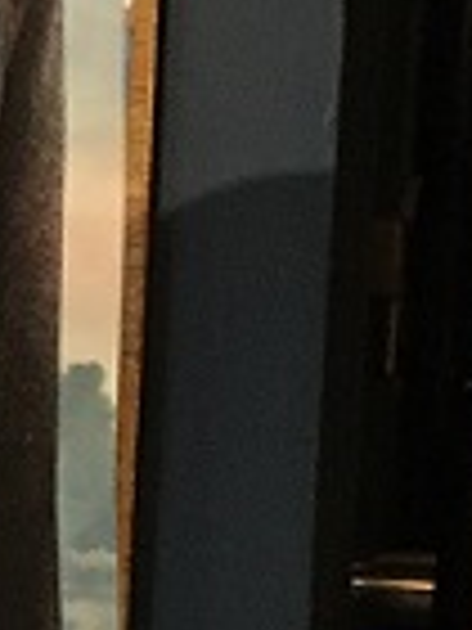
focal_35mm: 200
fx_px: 3636
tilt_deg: -9.9
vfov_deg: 9.8
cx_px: -668
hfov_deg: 7.0
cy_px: 662
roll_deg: +0.3
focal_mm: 4.15
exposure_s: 1/30
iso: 160
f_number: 2.2
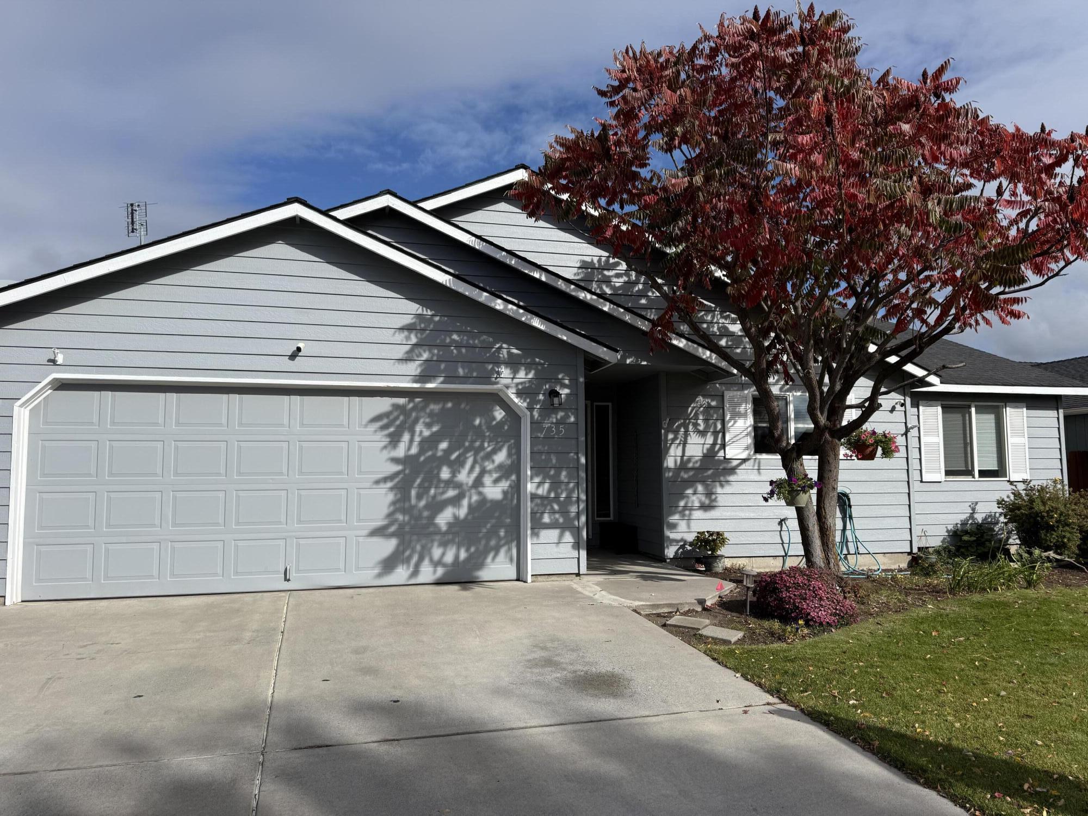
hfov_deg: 71.6
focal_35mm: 24
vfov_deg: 56.8
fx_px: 754
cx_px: 544
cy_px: 408
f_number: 1.78
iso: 80
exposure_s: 1/7353
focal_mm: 6.76
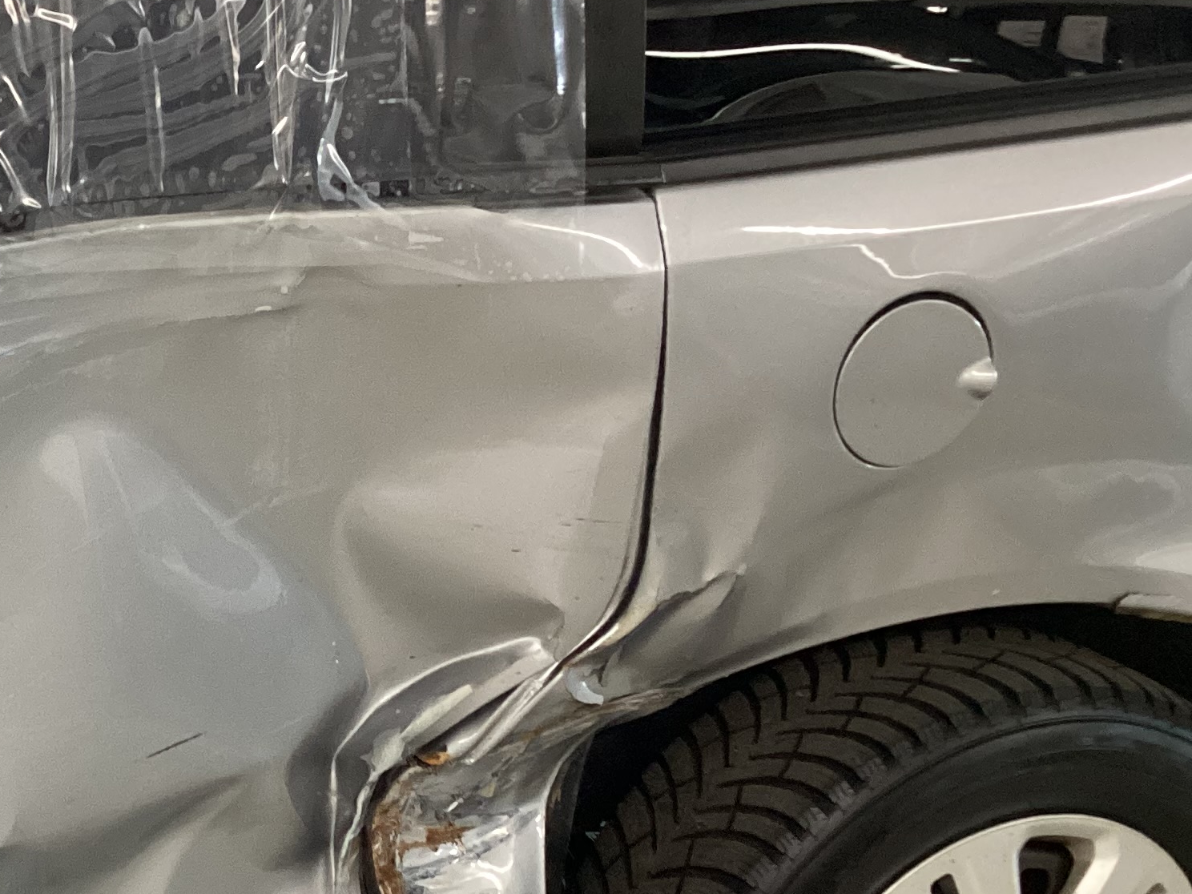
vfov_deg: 21.6
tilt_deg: -21.7
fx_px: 2342
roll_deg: +0.3
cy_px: 571
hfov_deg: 27.0
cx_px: 1
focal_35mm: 68
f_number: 2.4
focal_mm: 3.3
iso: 400
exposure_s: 1/60
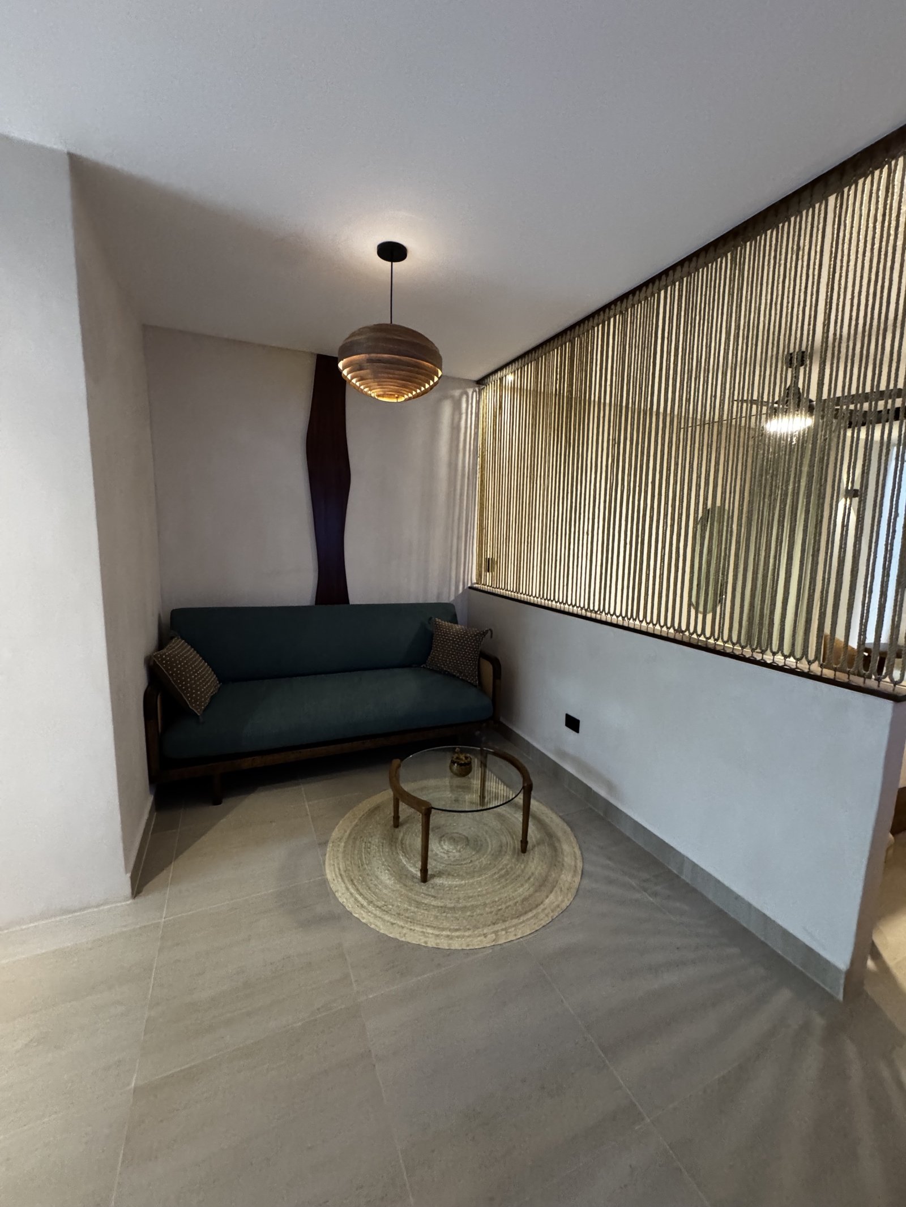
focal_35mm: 14
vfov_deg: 102.1
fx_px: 489
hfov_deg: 85.7
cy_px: 604
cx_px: 453
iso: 800
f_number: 2.2
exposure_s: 1/60
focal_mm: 2.22
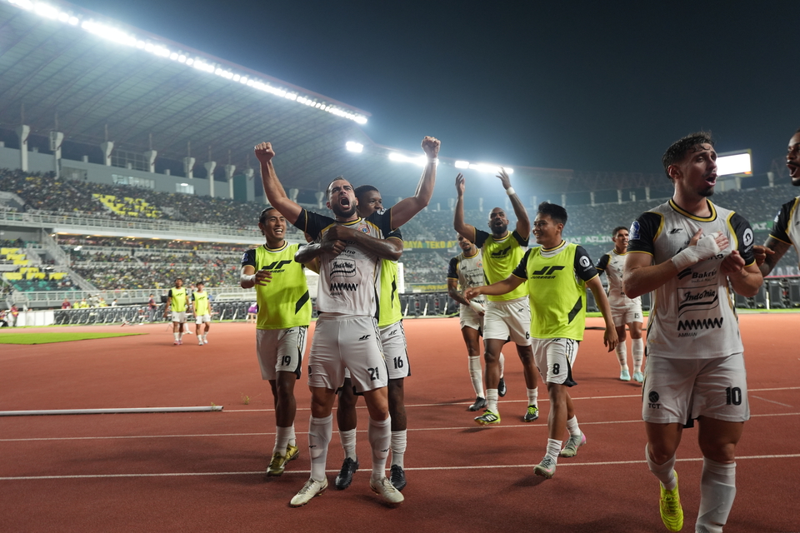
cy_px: 266
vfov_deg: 46.4
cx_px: 400
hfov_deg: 65.5
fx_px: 622
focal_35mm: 28
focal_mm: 28
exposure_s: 1/200
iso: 1250
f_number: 2.8
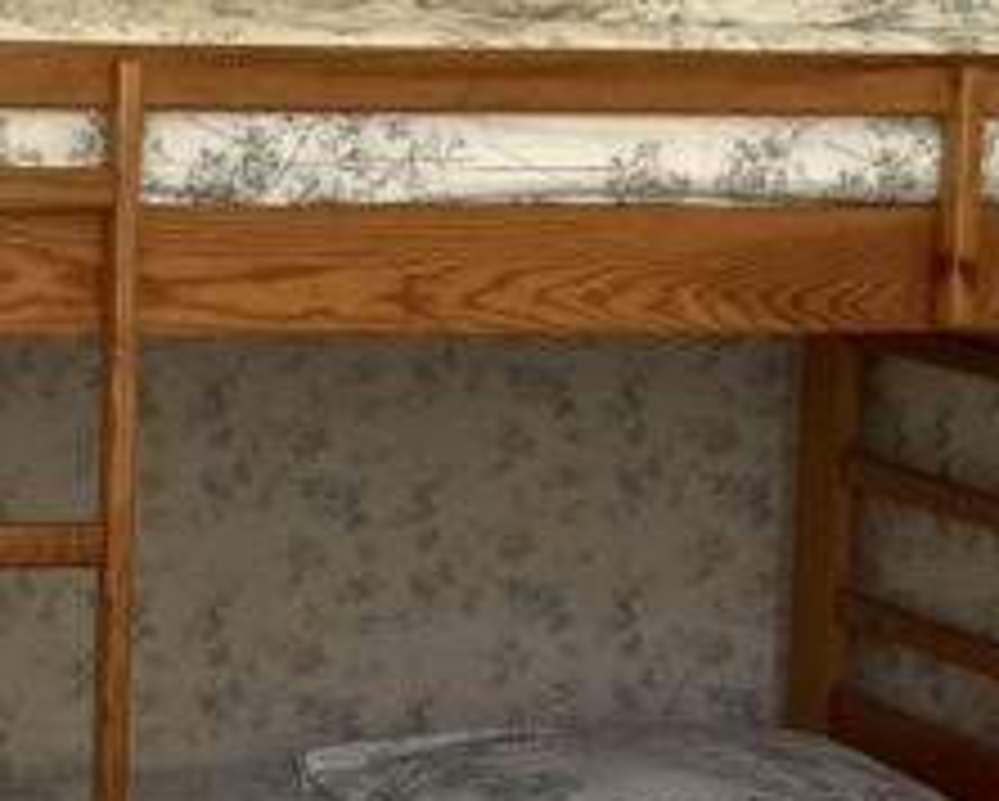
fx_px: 3729
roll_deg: -2.5
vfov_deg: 12.2
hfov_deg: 14.9
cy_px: 248
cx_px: -72
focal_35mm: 126
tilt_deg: -5.1
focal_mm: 3.99
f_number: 1.8
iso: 80
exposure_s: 1/96
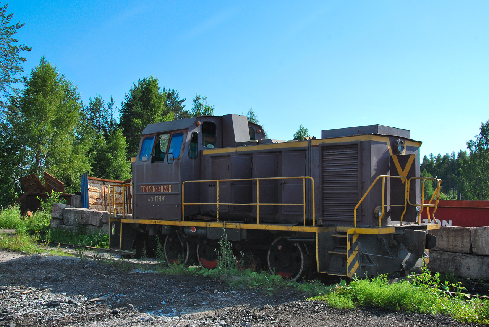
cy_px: 164
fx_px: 510
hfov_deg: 51.2
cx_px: 244
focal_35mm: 38
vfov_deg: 35.6
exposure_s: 1/200
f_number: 11
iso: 200
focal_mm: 25
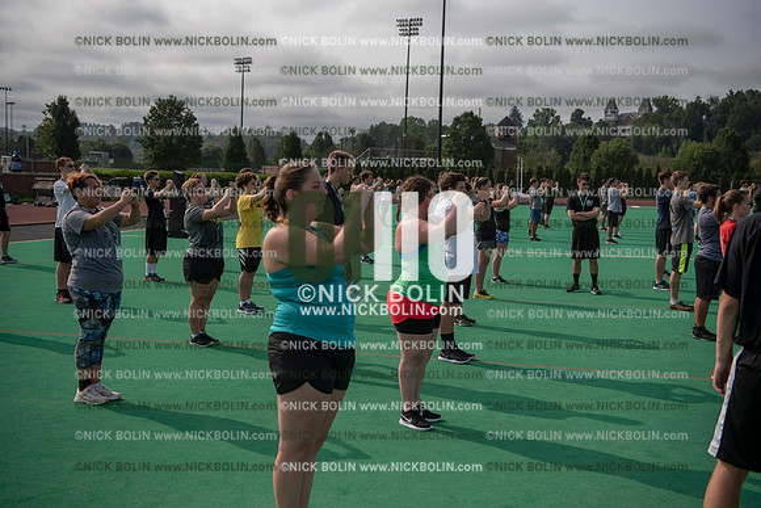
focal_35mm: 45
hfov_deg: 43.6
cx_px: 380
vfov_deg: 29.9
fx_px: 951
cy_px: 254
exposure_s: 1/3200
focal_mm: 45
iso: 125
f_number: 3.5
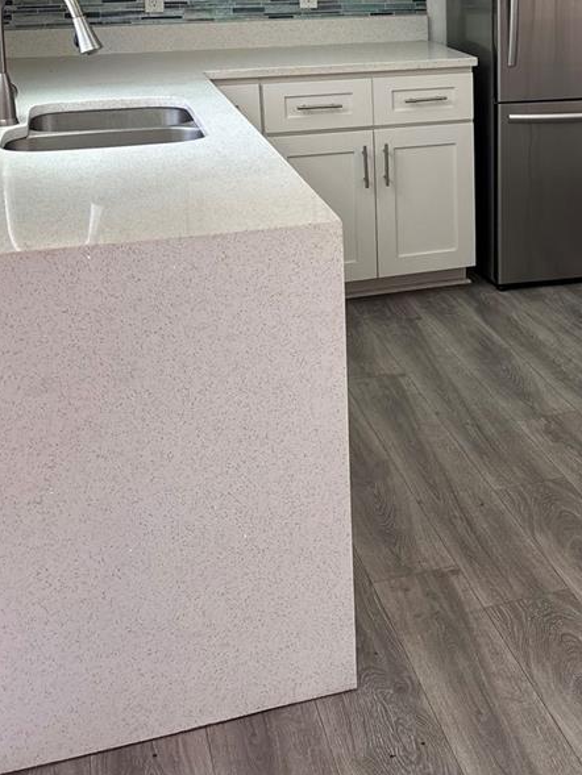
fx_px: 1188
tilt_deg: -10.8
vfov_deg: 34.8
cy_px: 136
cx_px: 524
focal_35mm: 53
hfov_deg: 26.6
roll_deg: -0.6
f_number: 1.6
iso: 100
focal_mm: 5.96
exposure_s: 1/121
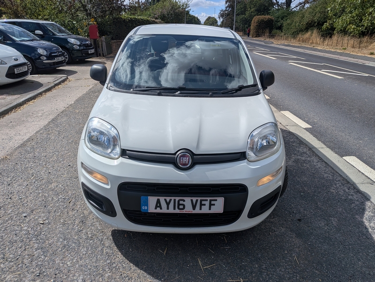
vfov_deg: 56.8
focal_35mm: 24
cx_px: 188
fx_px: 260
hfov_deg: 71.6
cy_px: 141
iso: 28
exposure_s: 1/17544
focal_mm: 4.53
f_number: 1.7
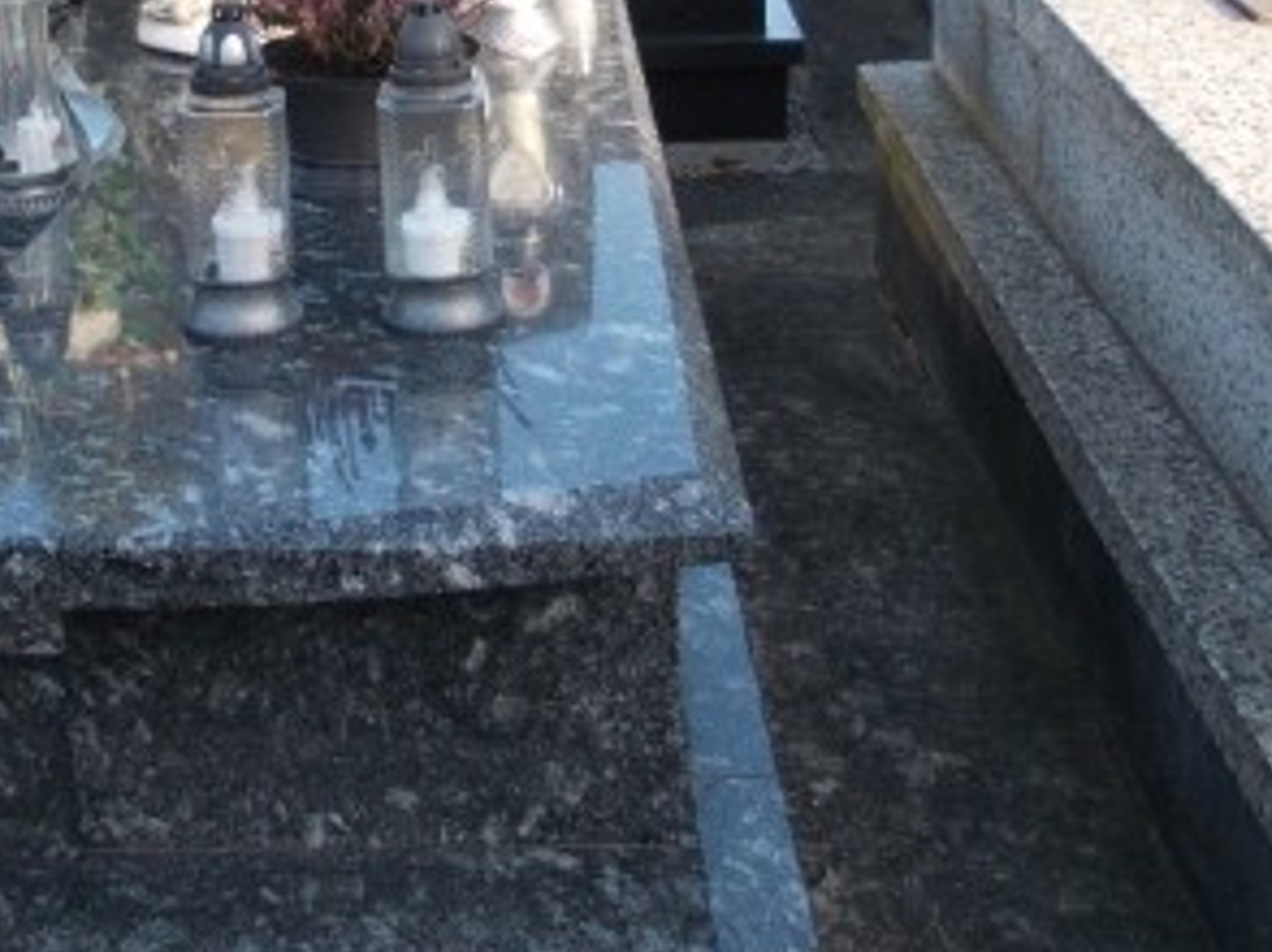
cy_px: 95
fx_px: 2240
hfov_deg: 31.1
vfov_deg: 23.4
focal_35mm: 61
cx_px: 299
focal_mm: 4
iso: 100
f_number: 2.7
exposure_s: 1/250
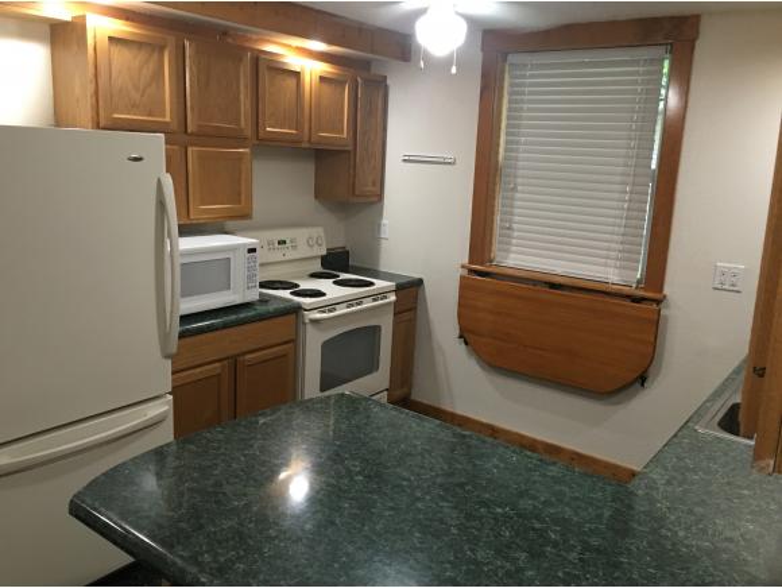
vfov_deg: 48.3
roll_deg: -2.8
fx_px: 656
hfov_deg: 61.6
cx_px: 391
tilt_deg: -10.9
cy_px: 294
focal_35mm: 29
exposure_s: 1/10
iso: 100
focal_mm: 4.15
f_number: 2.2
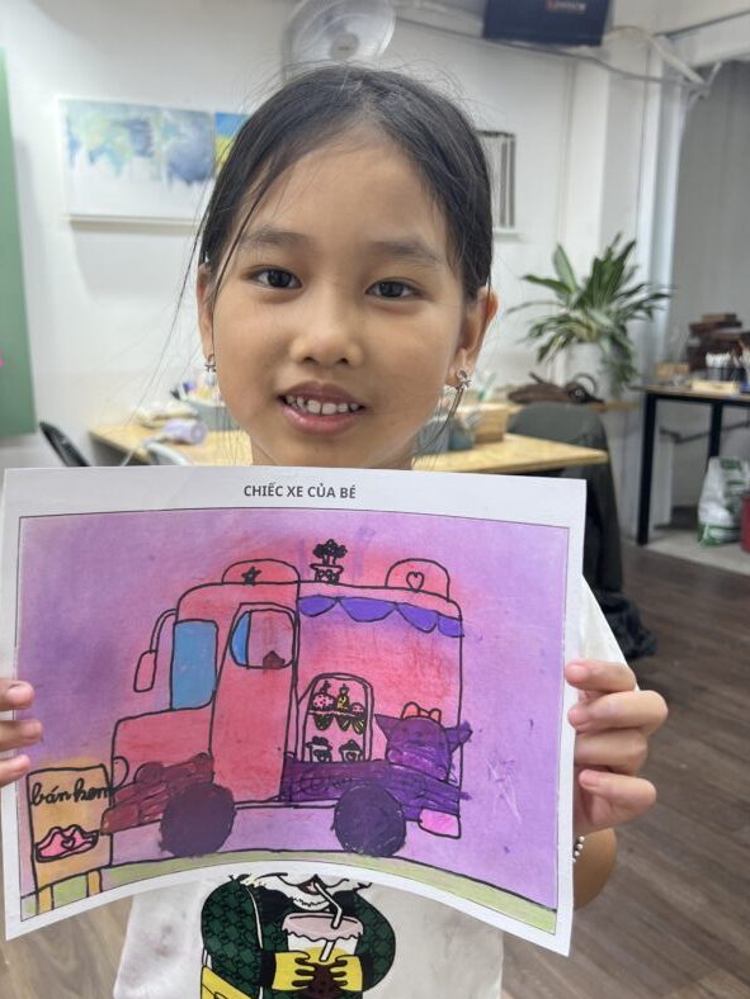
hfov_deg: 42.7
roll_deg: +2.3
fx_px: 953
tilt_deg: -12.7
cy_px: 543
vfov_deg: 55.3
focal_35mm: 33
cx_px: 292
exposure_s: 1/100
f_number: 1.5
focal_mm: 5.7
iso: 50
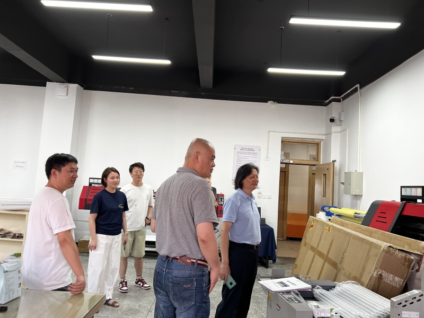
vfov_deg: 53.1
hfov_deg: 67.3
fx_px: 318
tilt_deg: +6.3
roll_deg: -3.4
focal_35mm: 26
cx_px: 212
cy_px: 159
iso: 125
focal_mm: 5.7
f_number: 1.5
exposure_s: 1/114
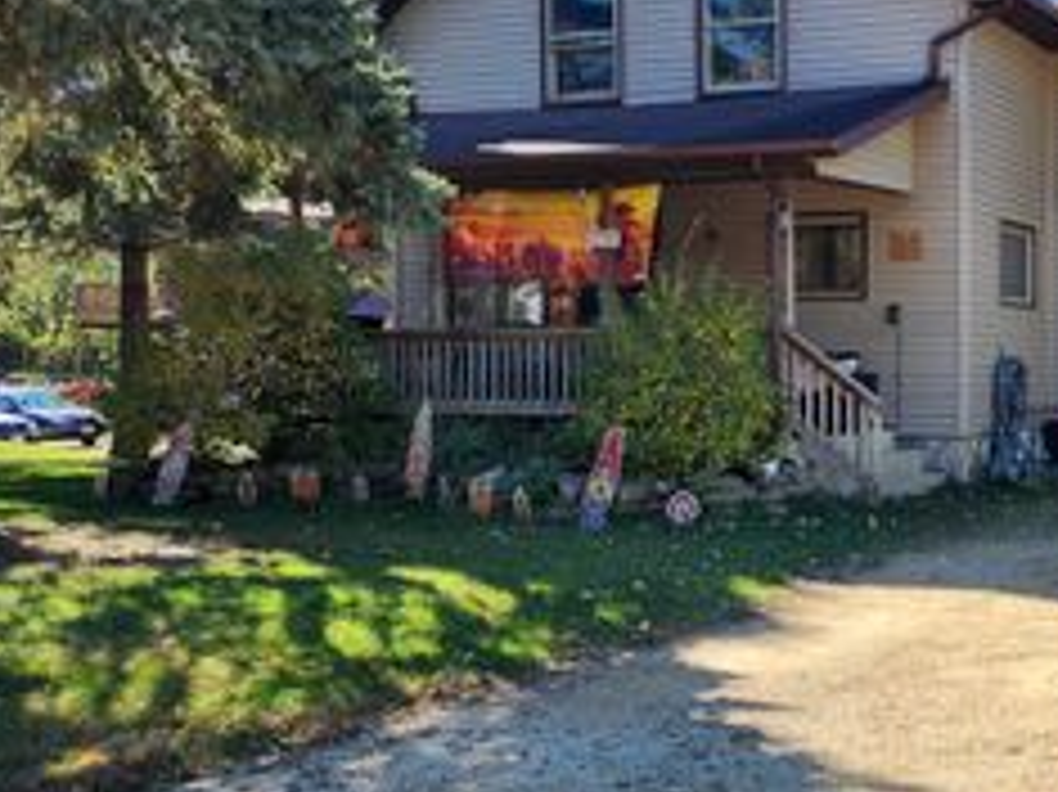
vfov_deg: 29.6
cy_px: 385
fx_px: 1497
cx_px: 1026
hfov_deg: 35.6
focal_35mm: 49
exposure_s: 1/408
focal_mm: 6.4
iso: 12
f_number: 1.8
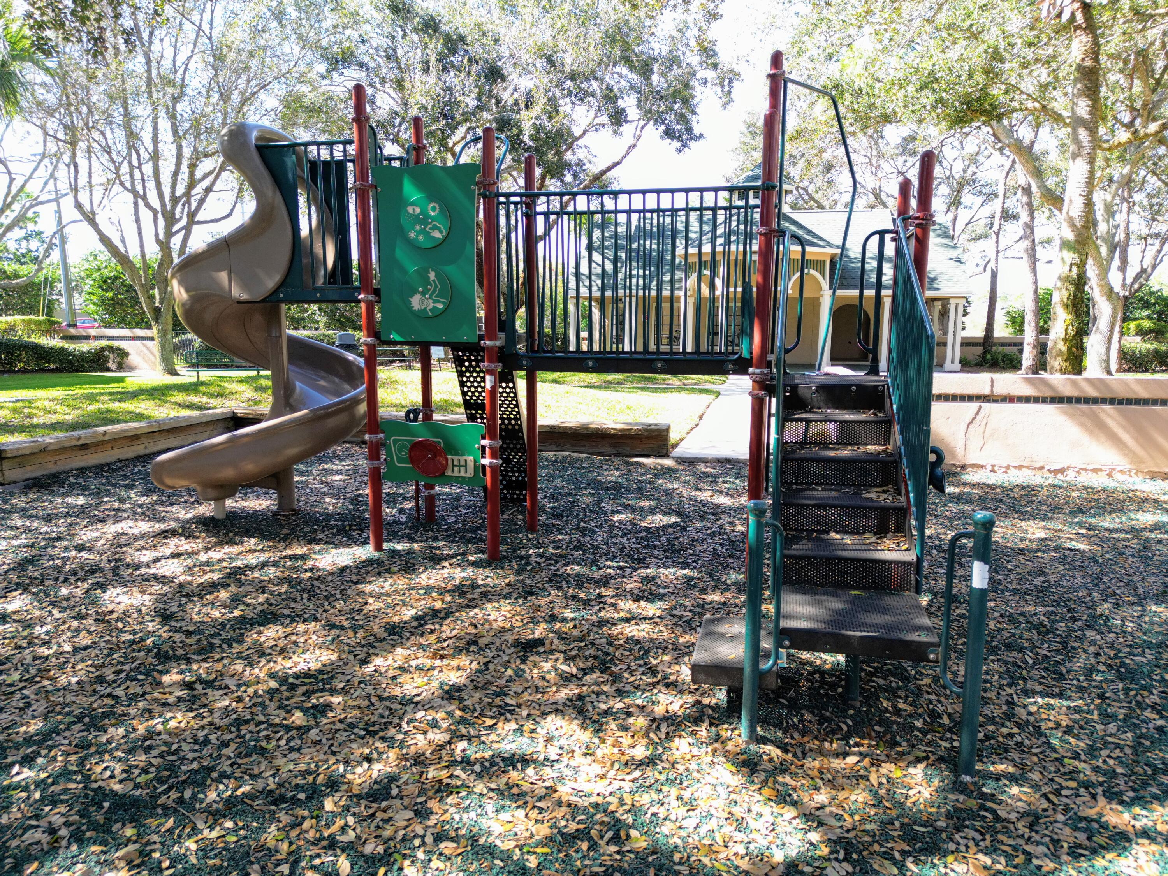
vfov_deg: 56.8
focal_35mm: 24
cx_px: 584
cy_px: 438
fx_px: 810
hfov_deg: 71.6
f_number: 1.7
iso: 100
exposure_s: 1/240
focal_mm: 6.72
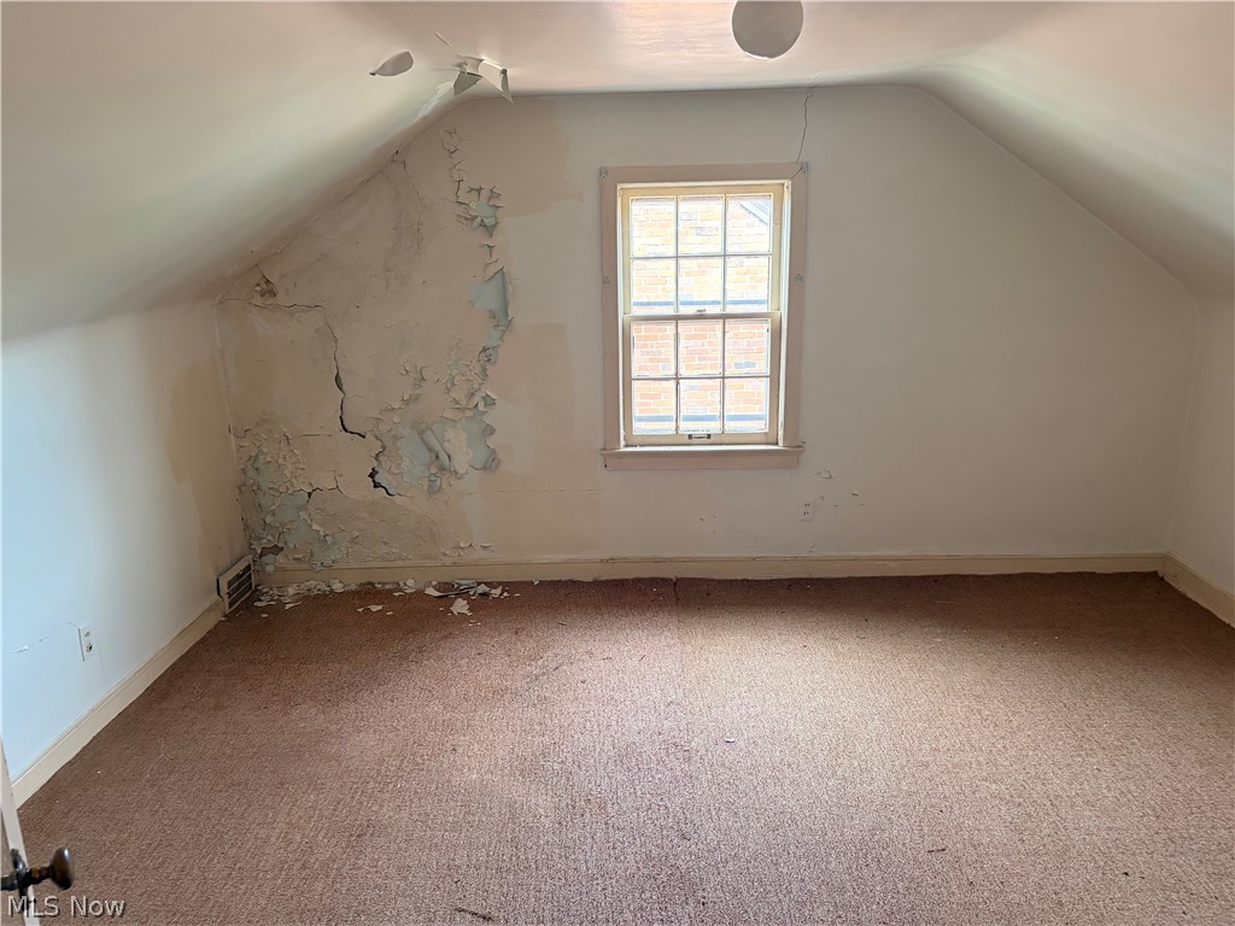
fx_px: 928
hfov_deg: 67.3
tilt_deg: -12.2
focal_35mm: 26
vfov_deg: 53.1
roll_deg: +1.6
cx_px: 618
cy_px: 463
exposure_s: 1/60
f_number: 1.6
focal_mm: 5.96
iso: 200
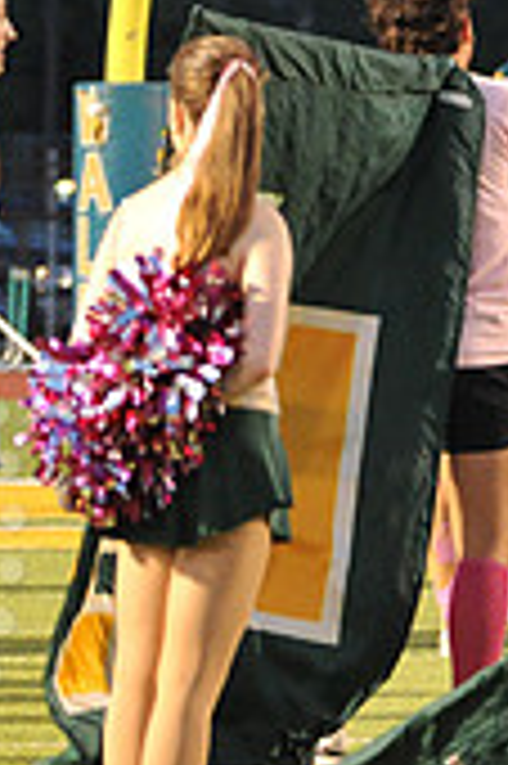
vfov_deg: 4.0
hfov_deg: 2.7
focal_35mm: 512
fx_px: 10859
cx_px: -405
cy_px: 526
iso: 4000
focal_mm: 150
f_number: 5
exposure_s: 1/125
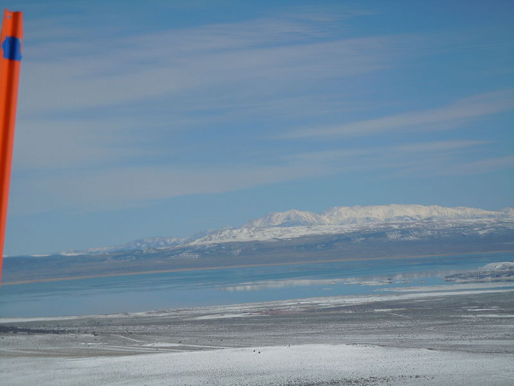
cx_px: 257
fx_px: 1515
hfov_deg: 19.3
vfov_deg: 14.5
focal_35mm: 102
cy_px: 193
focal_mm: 18.3
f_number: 9
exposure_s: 1/500
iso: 100
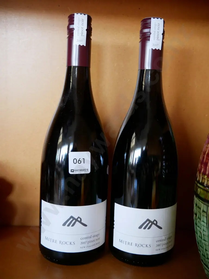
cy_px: 140
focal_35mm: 36
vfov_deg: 51.4
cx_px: 104
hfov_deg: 39.7
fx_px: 290
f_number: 3.9
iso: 1600
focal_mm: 18
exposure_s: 1/60
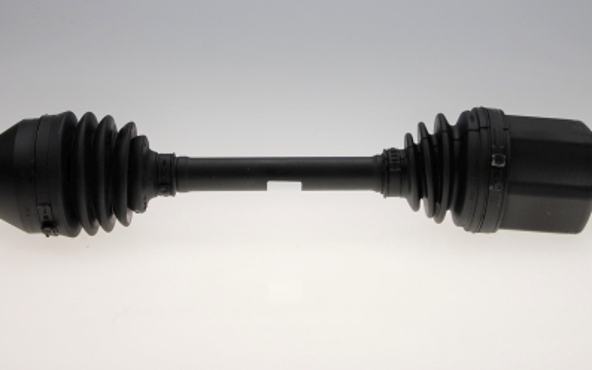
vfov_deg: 18.9
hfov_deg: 29.8
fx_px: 1113
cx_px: 274
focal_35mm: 69
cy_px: 164
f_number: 8
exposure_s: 1/250
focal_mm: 30
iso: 200
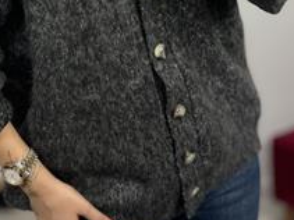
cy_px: -13
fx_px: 798
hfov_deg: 20.8
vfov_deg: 15.4
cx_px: 114
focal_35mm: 94
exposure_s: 1/100
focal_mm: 6.86
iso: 125
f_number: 1.78
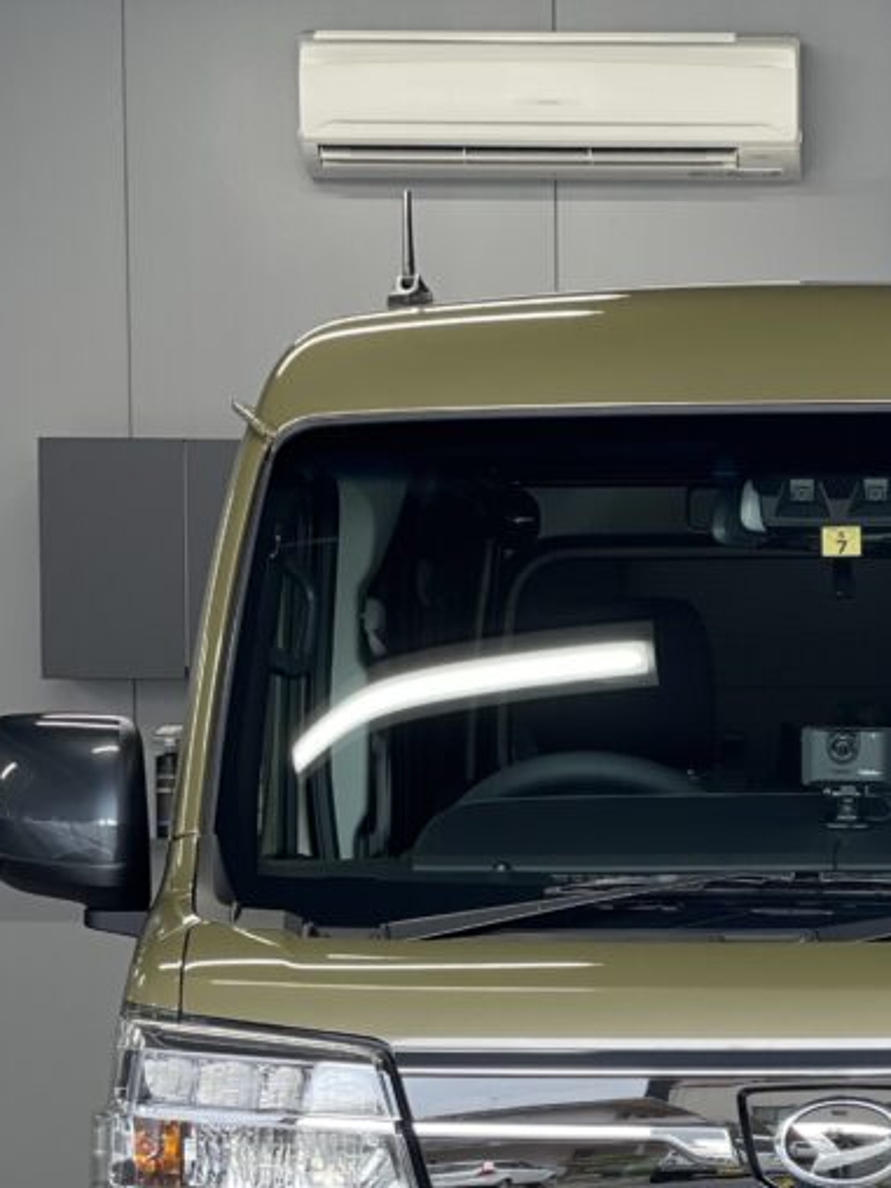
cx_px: 837
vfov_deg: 15.1
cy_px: 1041
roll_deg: -0.1
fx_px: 4427
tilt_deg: -1.4
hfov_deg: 11.4
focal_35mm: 129
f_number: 2.2
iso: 64
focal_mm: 7.5
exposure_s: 1/120
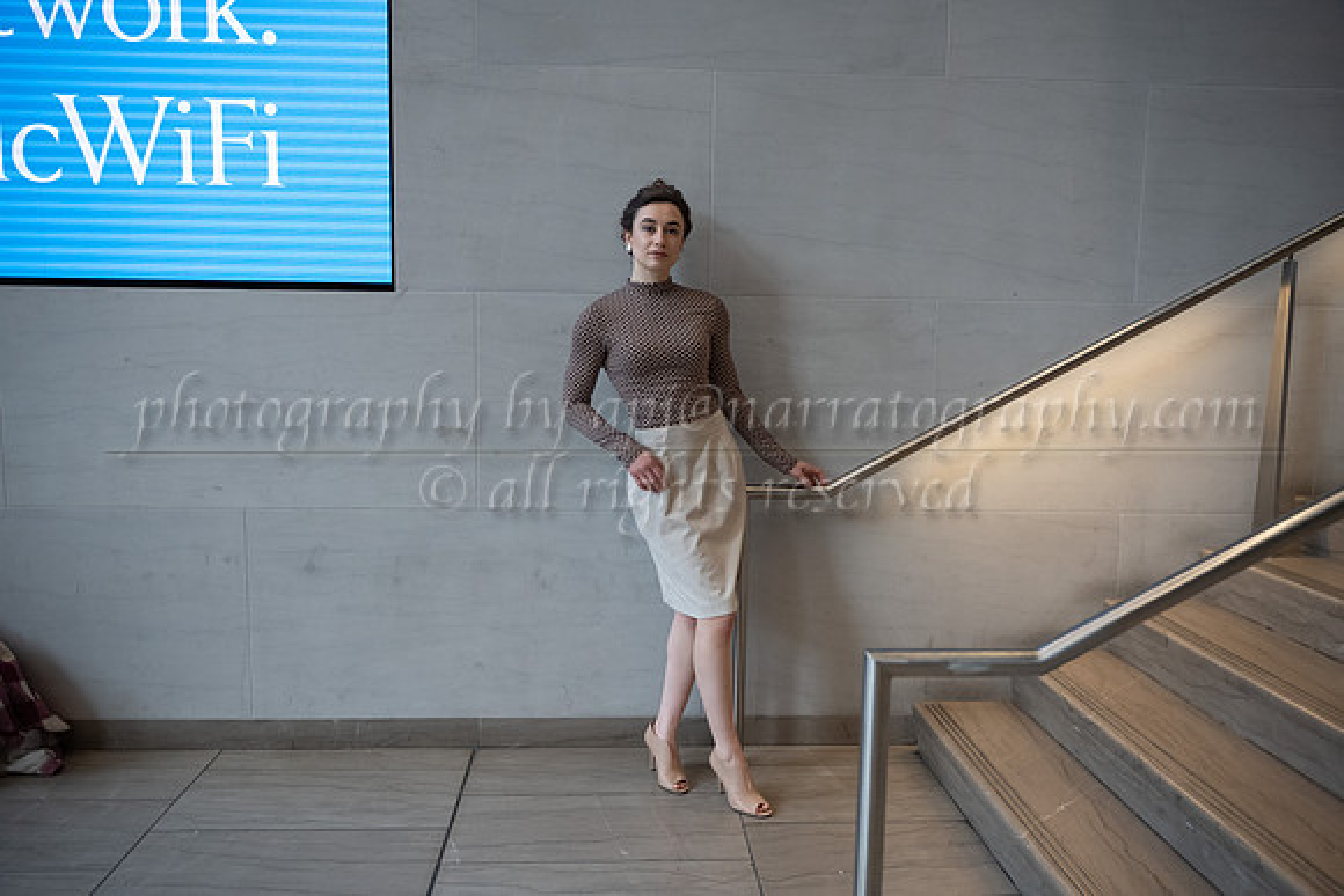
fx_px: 1046
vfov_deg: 46.4
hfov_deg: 65.5
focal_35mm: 28
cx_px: 672
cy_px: 448
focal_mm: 28
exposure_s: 1/800
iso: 1600
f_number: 2.8
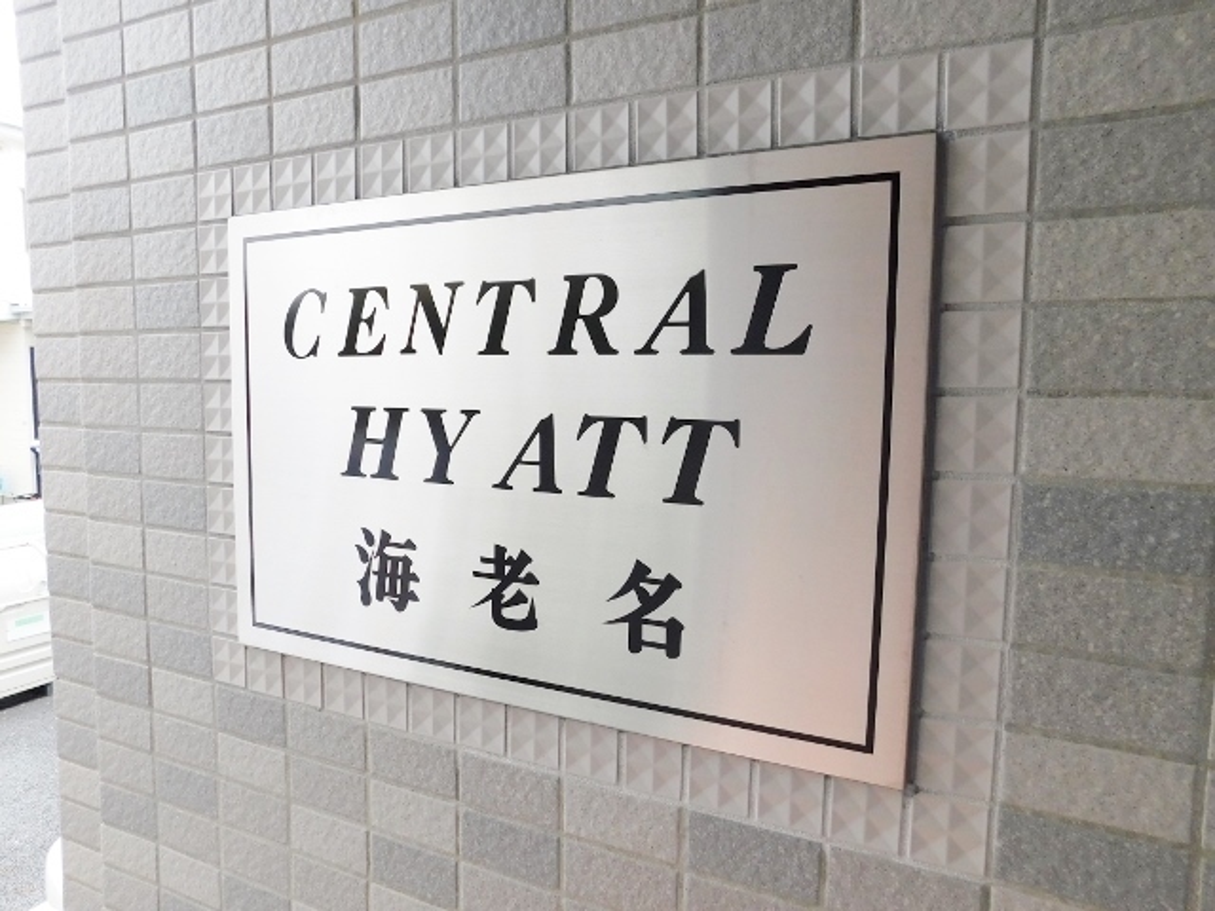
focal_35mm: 23
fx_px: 807
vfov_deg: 58.9
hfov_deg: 73.9
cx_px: 608
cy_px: 456
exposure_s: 1/125
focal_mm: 4
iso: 125
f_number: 3
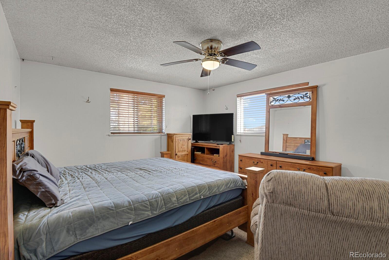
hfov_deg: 93.3
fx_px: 184
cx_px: 194
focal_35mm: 17
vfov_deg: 70.4
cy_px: 130
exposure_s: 3
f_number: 8
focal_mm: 17
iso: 250
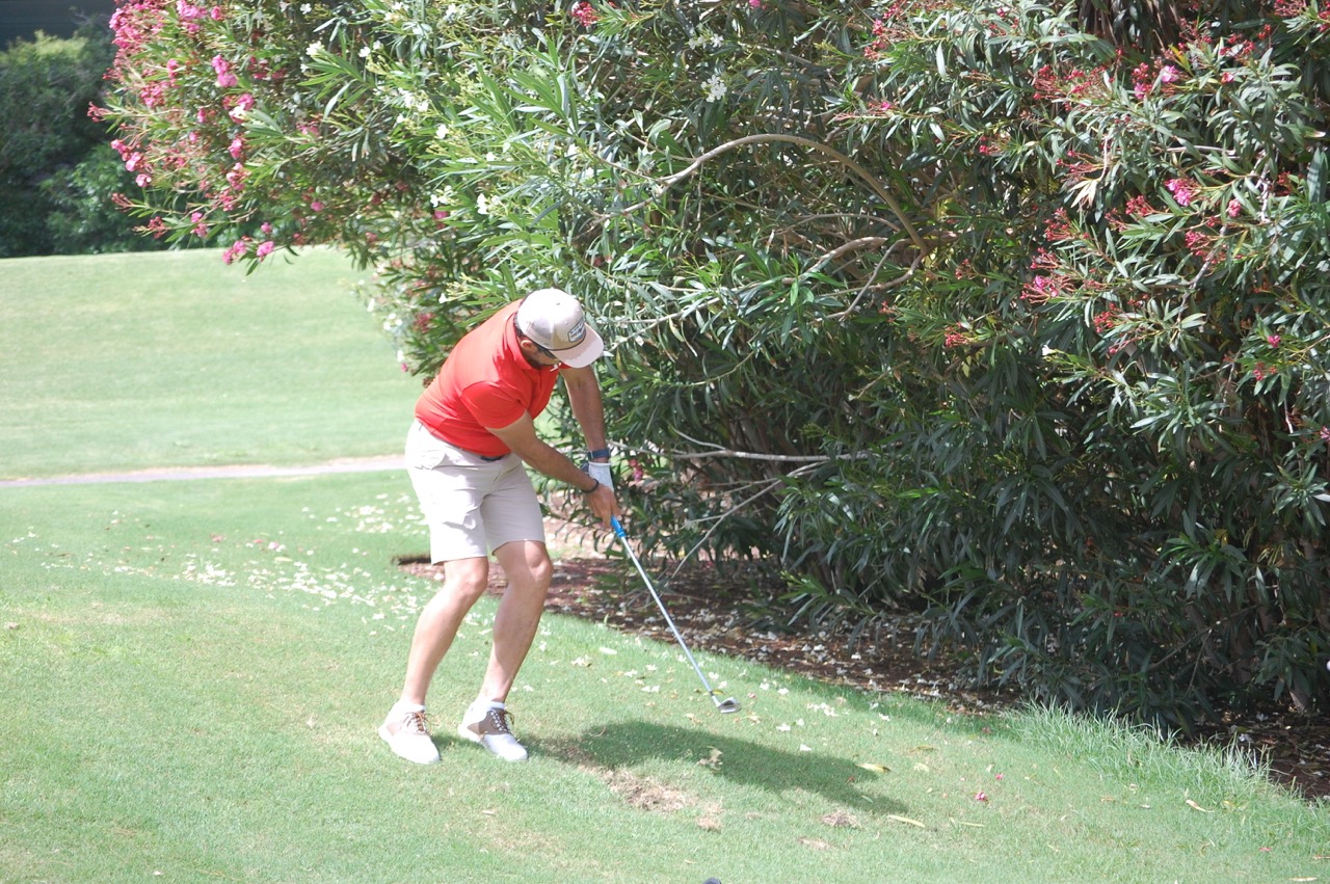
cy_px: 442
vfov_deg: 12.2
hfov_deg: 18.2
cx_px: 665
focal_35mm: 112
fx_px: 4152
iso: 400
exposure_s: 1/400
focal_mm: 75
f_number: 5
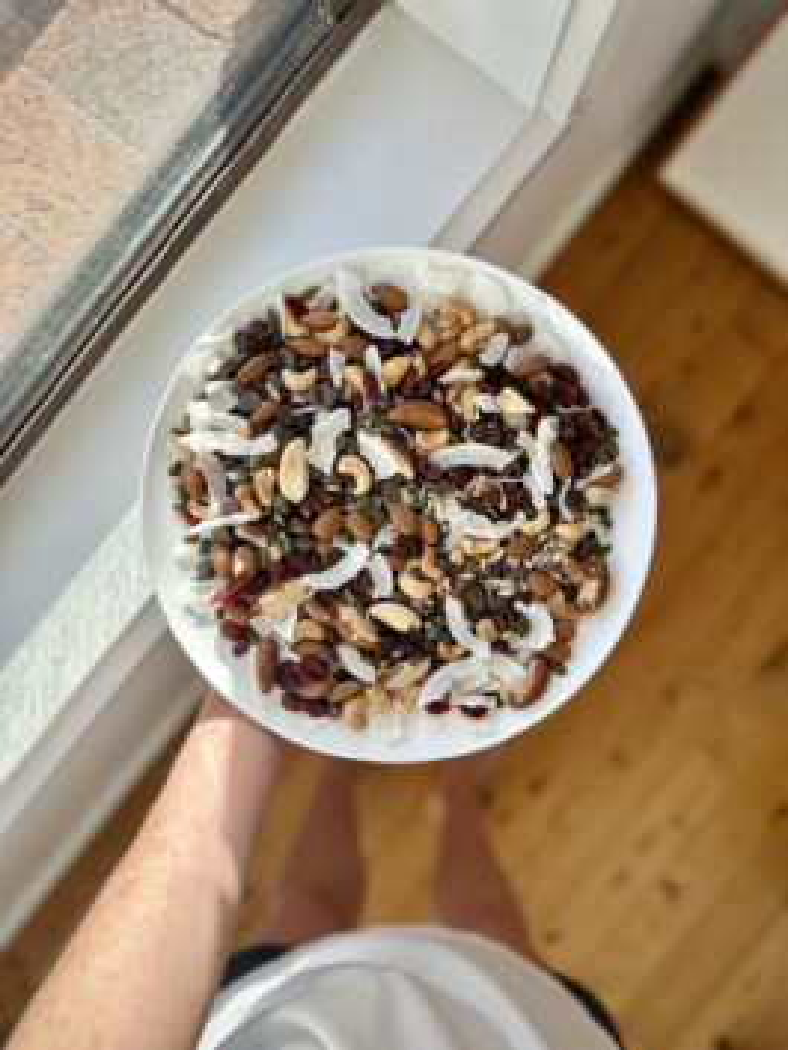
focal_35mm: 24
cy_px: 525
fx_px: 728
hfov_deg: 56.8
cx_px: 394
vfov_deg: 71.6
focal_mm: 6.86
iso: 80
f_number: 1.78
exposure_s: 1/529
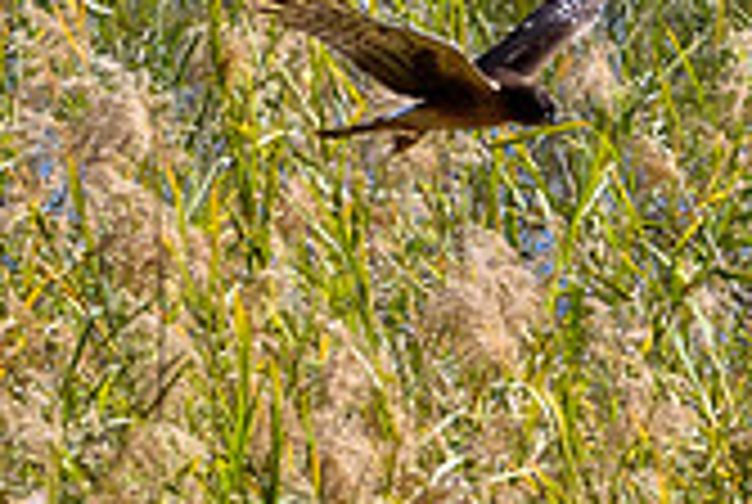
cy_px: -158
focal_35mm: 2333
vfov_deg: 0.6
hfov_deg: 0.9
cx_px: 424
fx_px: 48820
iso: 450
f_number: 8
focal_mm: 260
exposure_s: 1/1250
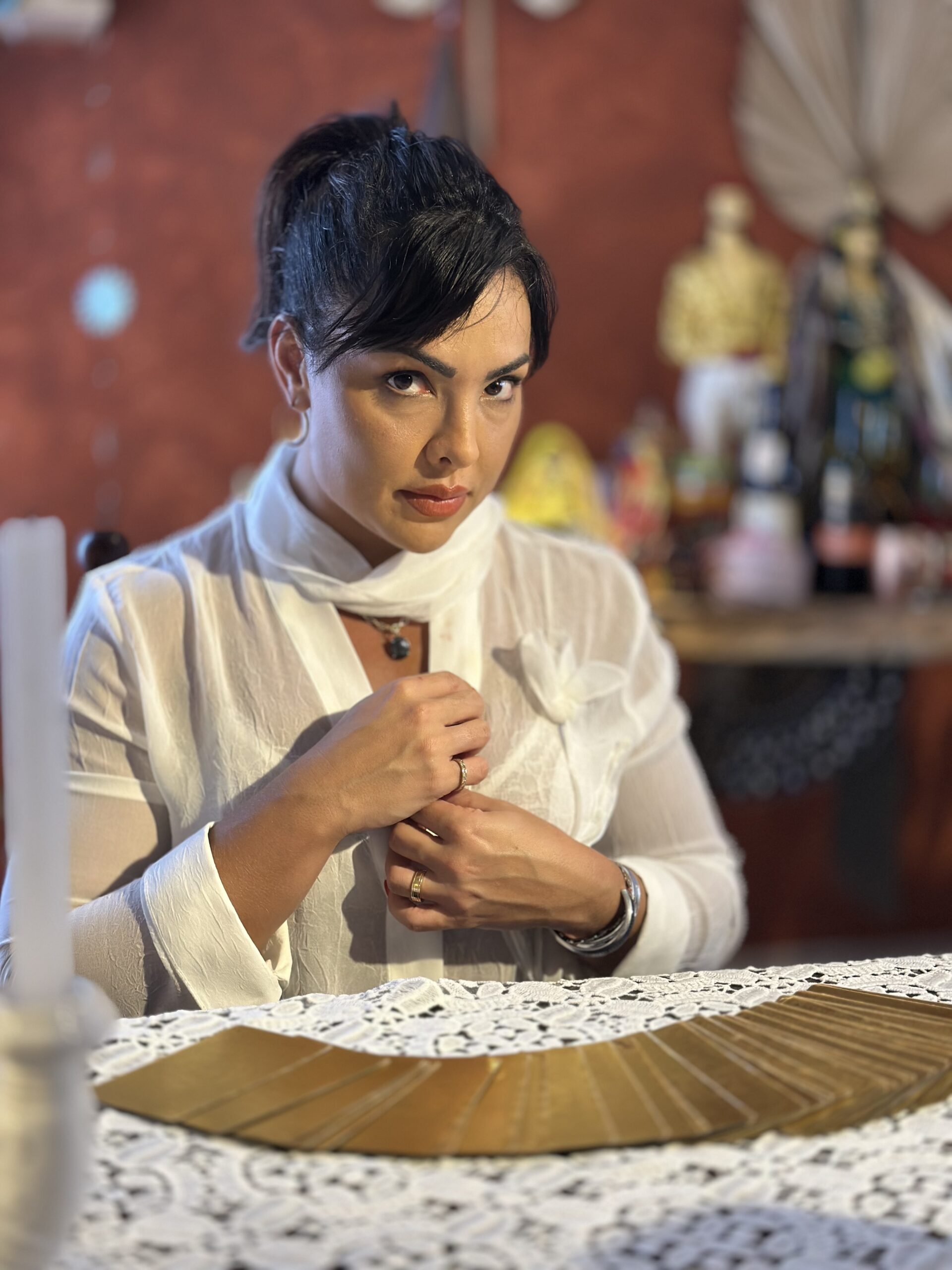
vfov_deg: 39.7
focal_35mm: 48
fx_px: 1760
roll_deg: -1.4
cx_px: 476
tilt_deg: -7.3
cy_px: 635
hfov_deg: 30.3
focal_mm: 6.86
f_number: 1.78
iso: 250
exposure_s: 1/60
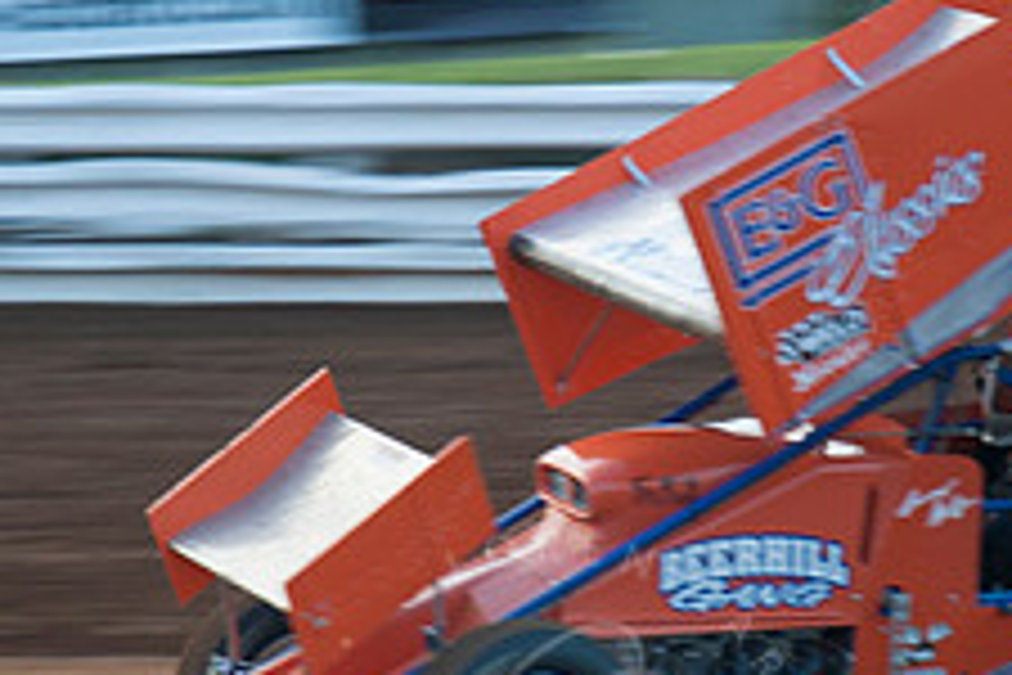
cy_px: 387
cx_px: 549
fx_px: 7618
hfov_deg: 7.6
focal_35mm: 271
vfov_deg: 5.1
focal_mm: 70
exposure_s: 1/160
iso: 200
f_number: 4.5
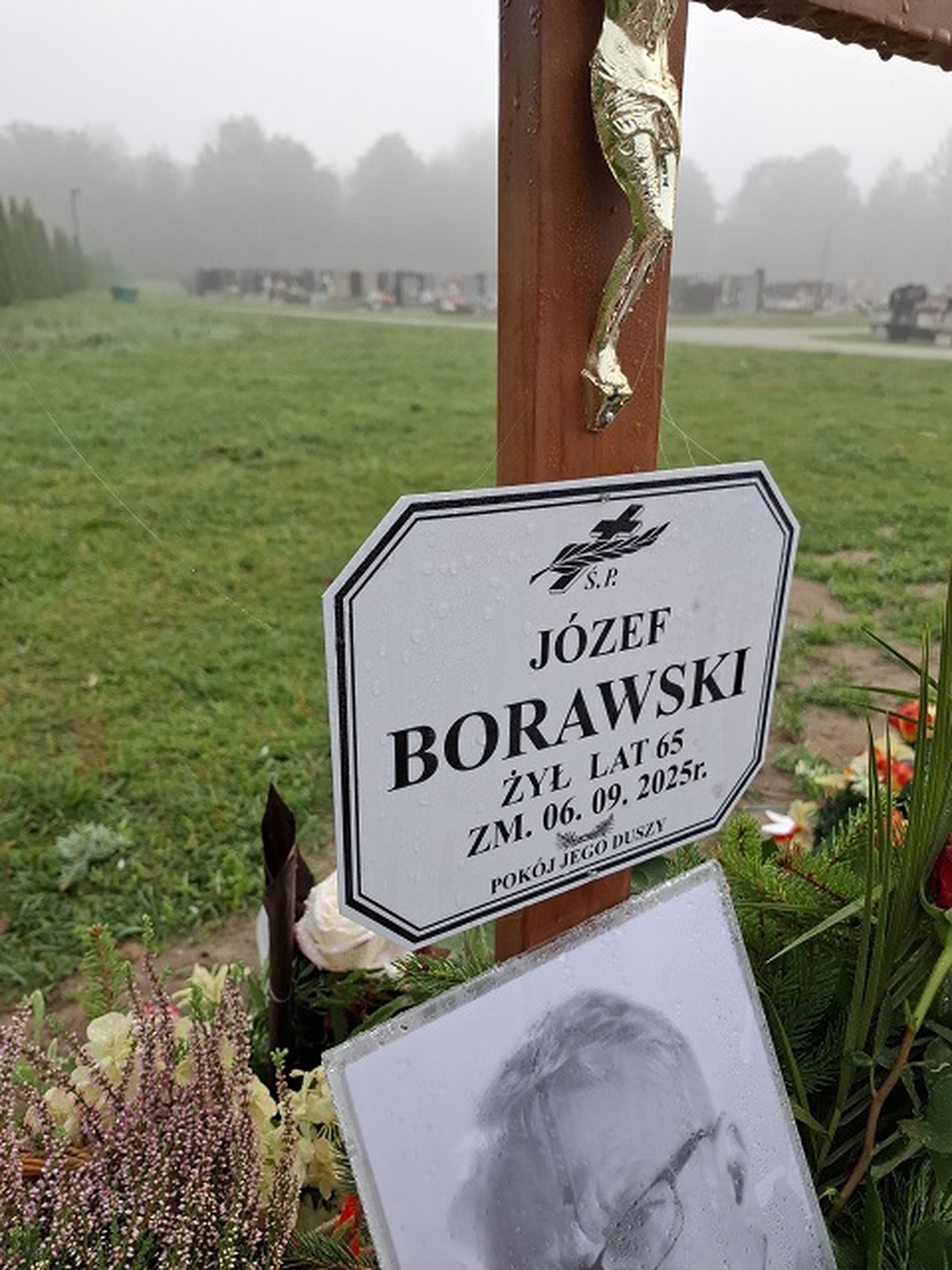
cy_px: 635
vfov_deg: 73.9
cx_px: 476
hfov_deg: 58.9
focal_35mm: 23
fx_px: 843
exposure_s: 1/330
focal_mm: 5.54
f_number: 1.8
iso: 50
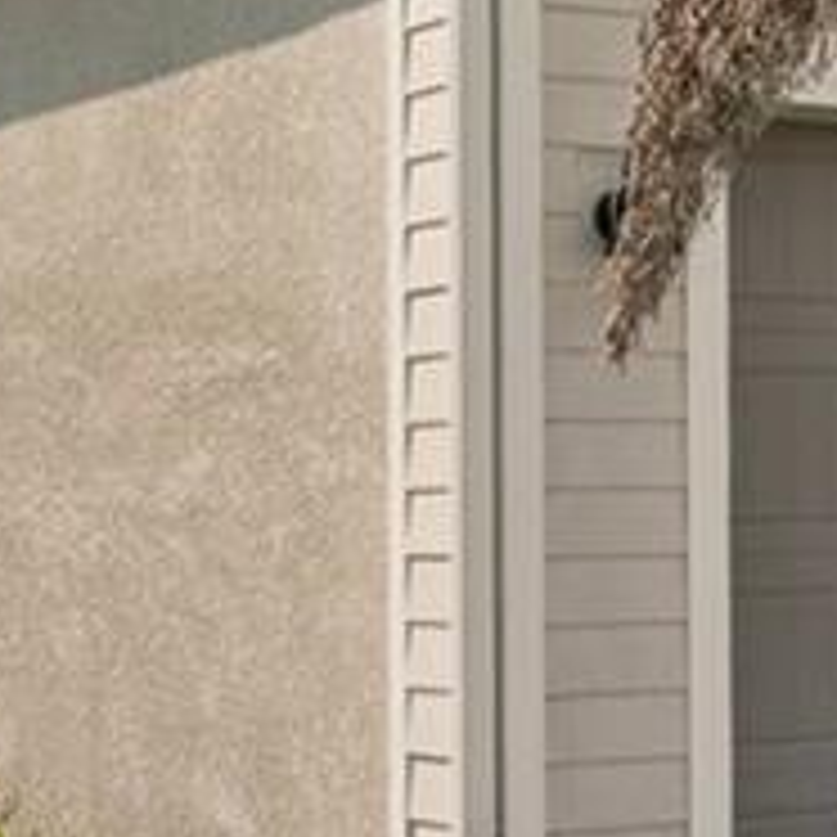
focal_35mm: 117
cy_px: 441
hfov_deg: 13.7
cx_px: 1372
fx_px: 3201
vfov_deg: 14.9
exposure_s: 1/1000
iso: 400
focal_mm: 16
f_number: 8
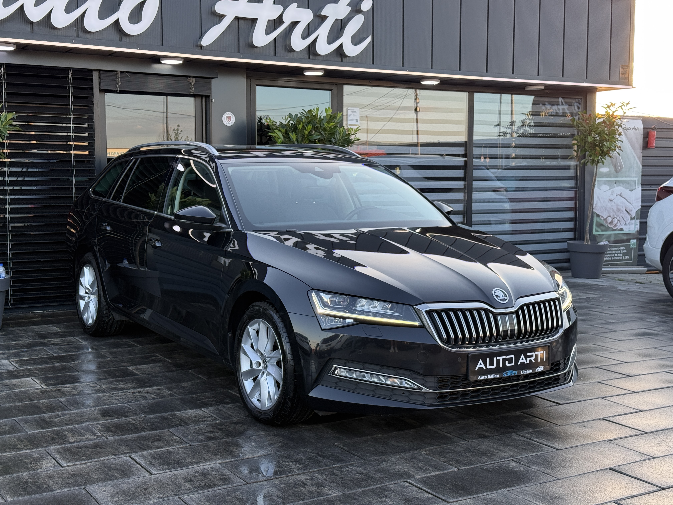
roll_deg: -0.3
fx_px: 933
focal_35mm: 48
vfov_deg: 30.3
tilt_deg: -4.1
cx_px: 336
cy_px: 252
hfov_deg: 39.7
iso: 64
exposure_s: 1/285
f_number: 1.78
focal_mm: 6.76
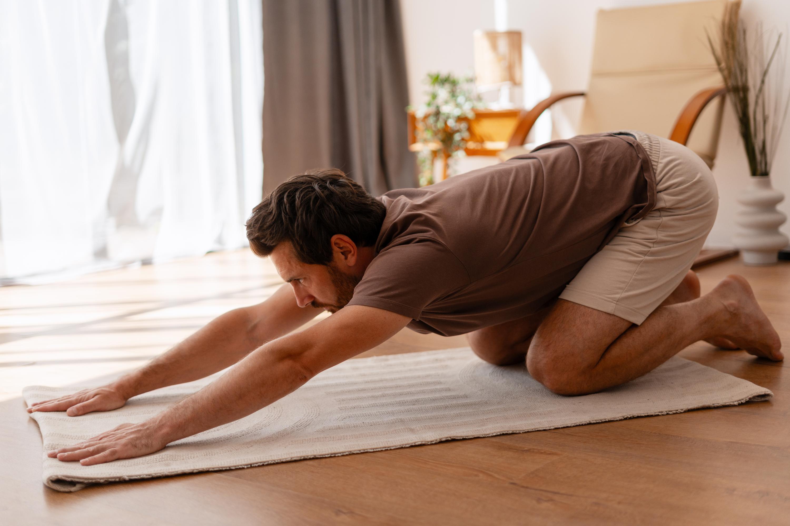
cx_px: 395
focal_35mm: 50
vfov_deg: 27.0
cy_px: 263
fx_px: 1097
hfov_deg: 39.6
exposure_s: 1/1600
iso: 320
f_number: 2
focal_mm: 50
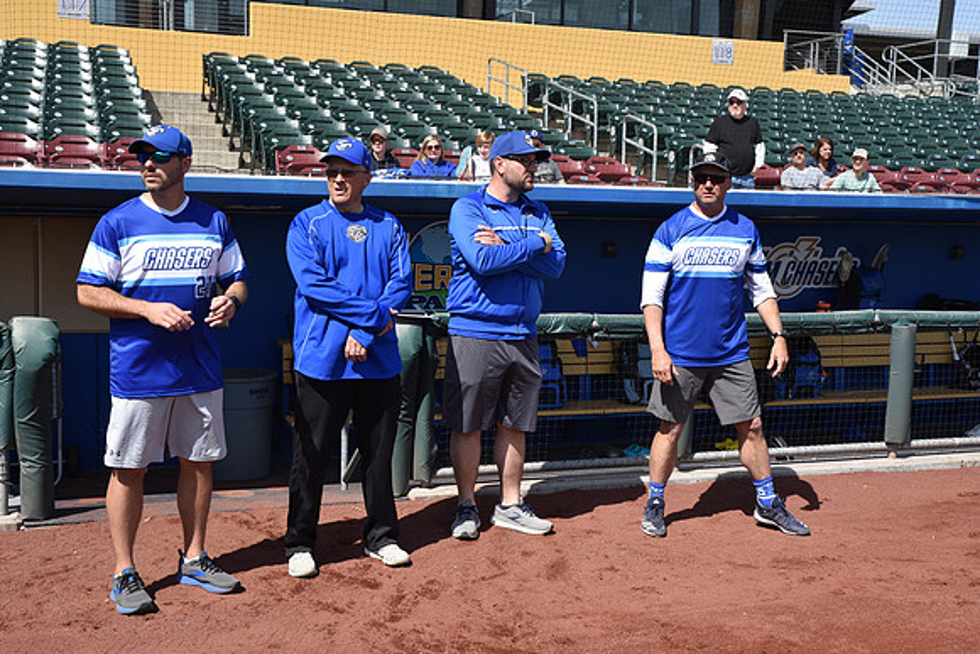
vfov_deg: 29.9
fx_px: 1225
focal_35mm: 45
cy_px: 327
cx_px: 490
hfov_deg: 43.6
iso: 200
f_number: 9
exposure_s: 1/320
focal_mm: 45
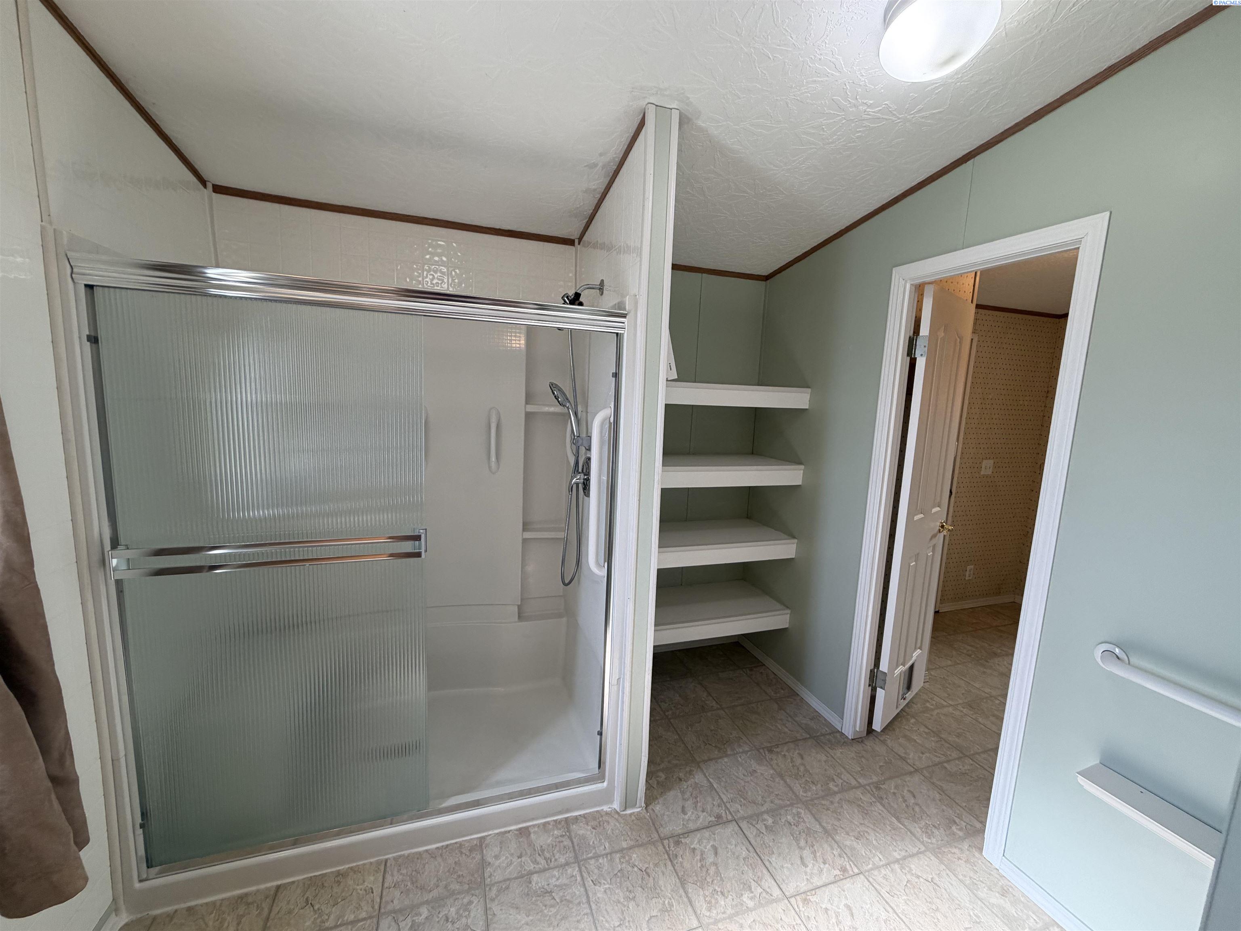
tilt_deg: -5.4
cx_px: 620
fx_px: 502
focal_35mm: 14
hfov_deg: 102.1
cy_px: 466
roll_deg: -2.3
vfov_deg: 85.7
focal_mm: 2.22
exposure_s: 1/120
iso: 100
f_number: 2.2
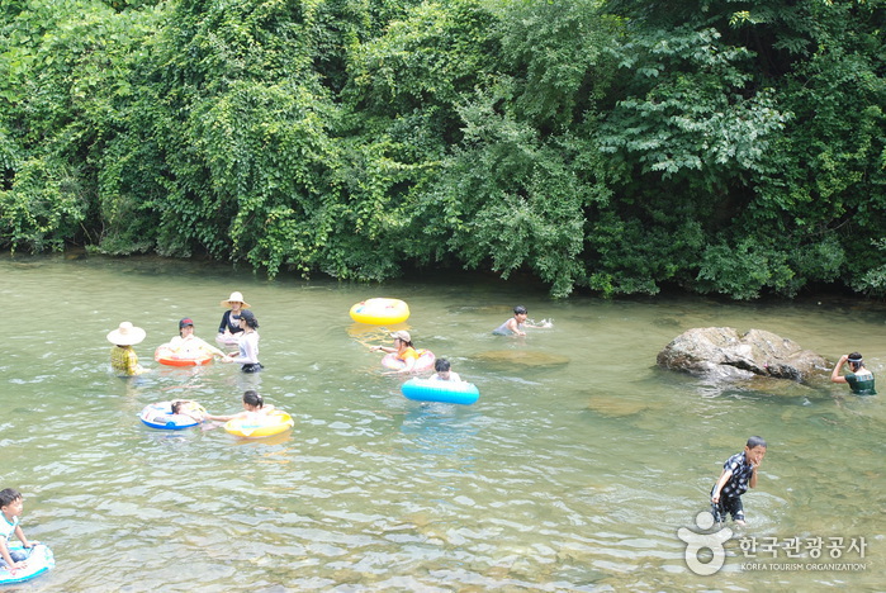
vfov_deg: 25.8
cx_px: 443
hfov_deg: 37.8
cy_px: 296
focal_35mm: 52
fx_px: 1294
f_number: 6.3
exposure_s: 1/160
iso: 200
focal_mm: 35
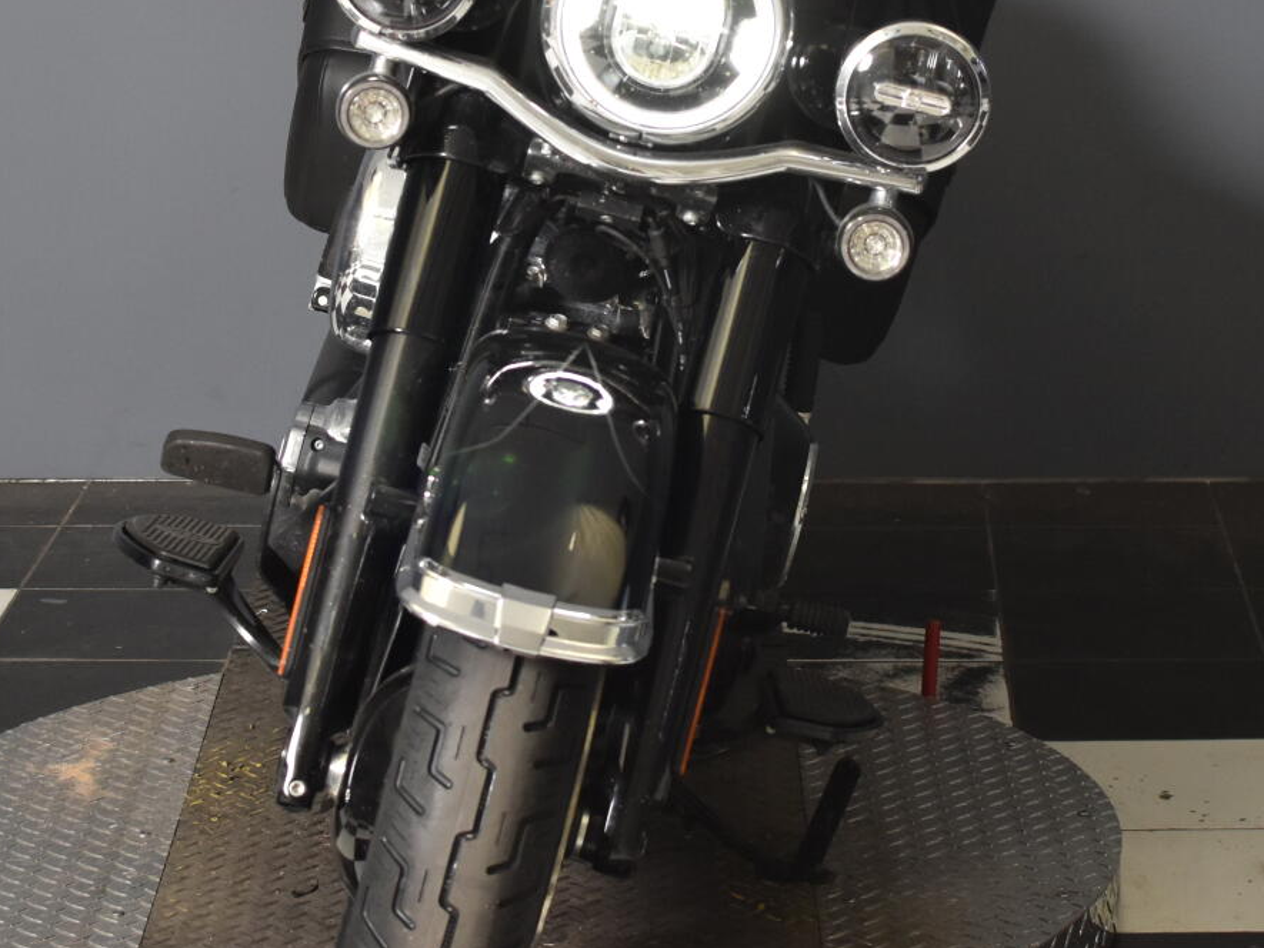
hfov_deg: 17.2
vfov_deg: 12.9
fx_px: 4166
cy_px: 251
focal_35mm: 114
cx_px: 570
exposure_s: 1/160
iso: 800
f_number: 4.5
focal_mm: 35
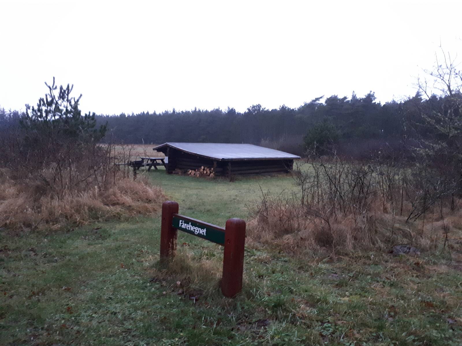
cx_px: 231
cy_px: 173
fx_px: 360
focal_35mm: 27
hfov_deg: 65.3
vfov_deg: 51.4
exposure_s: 1/17
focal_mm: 3.6
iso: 500
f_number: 1.9
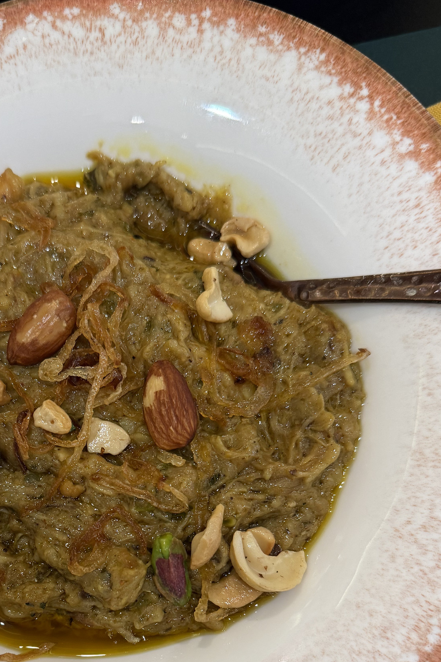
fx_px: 790
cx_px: 123
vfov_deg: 43.7
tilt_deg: -79.1
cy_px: 510
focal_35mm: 43
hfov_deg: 30.8
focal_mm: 6.76
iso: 200
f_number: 1.78
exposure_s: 1/120
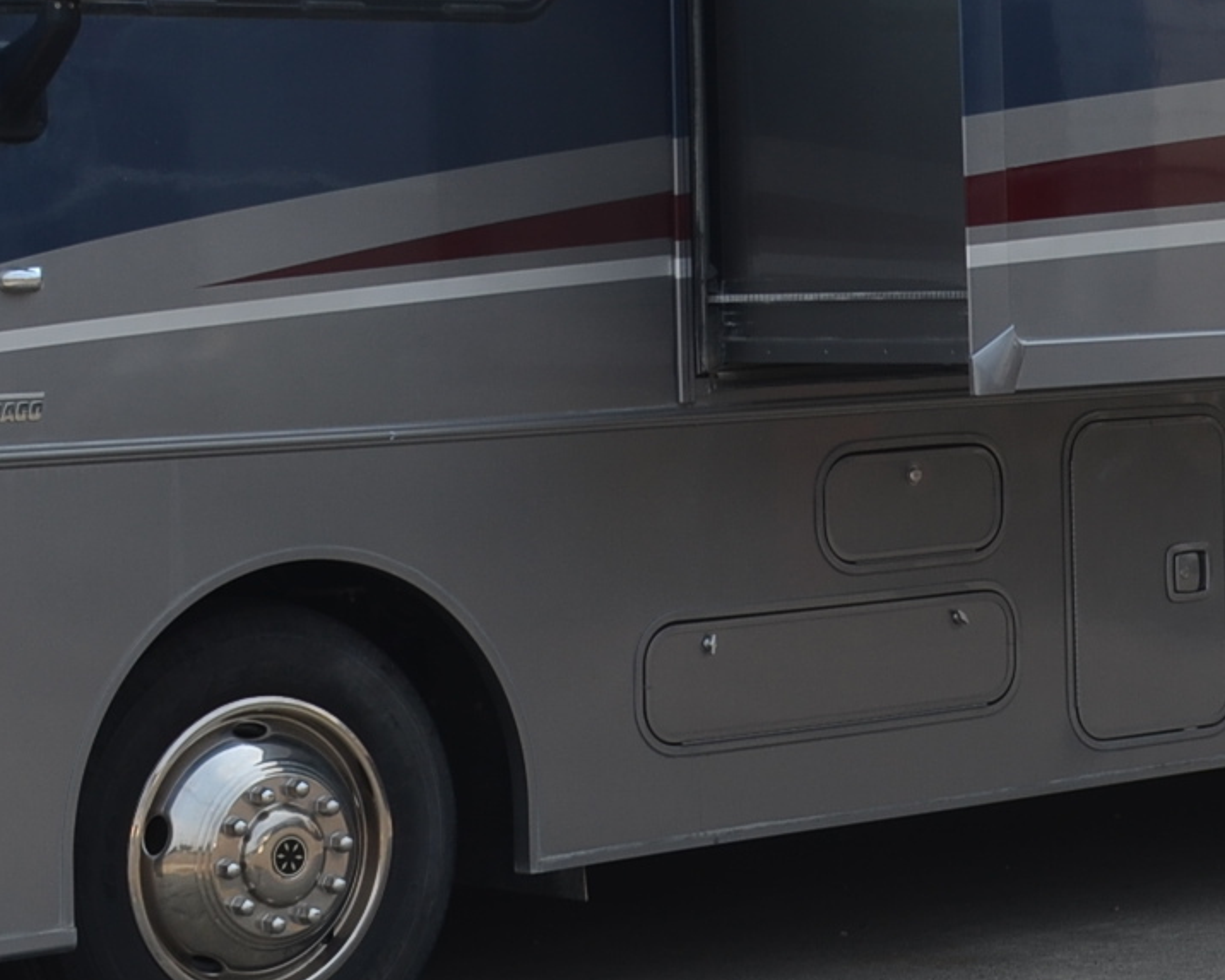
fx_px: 4206
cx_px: 1006
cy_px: 103
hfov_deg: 16.4
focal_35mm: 116
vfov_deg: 13.2
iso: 110
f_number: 8
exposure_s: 1/250
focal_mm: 24
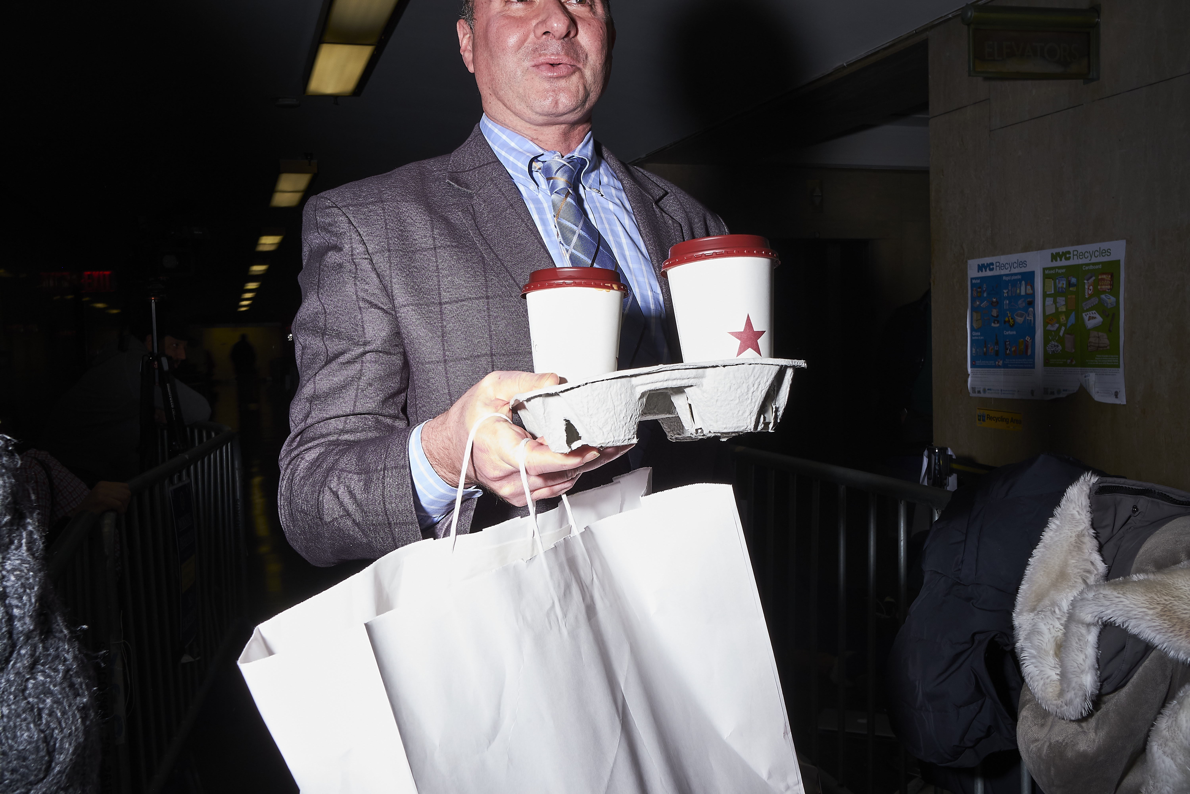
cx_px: 595
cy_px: 397
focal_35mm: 35
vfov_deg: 37.9
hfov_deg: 54.4
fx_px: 1157
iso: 500
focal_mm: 23
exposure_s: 1/100
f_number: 11
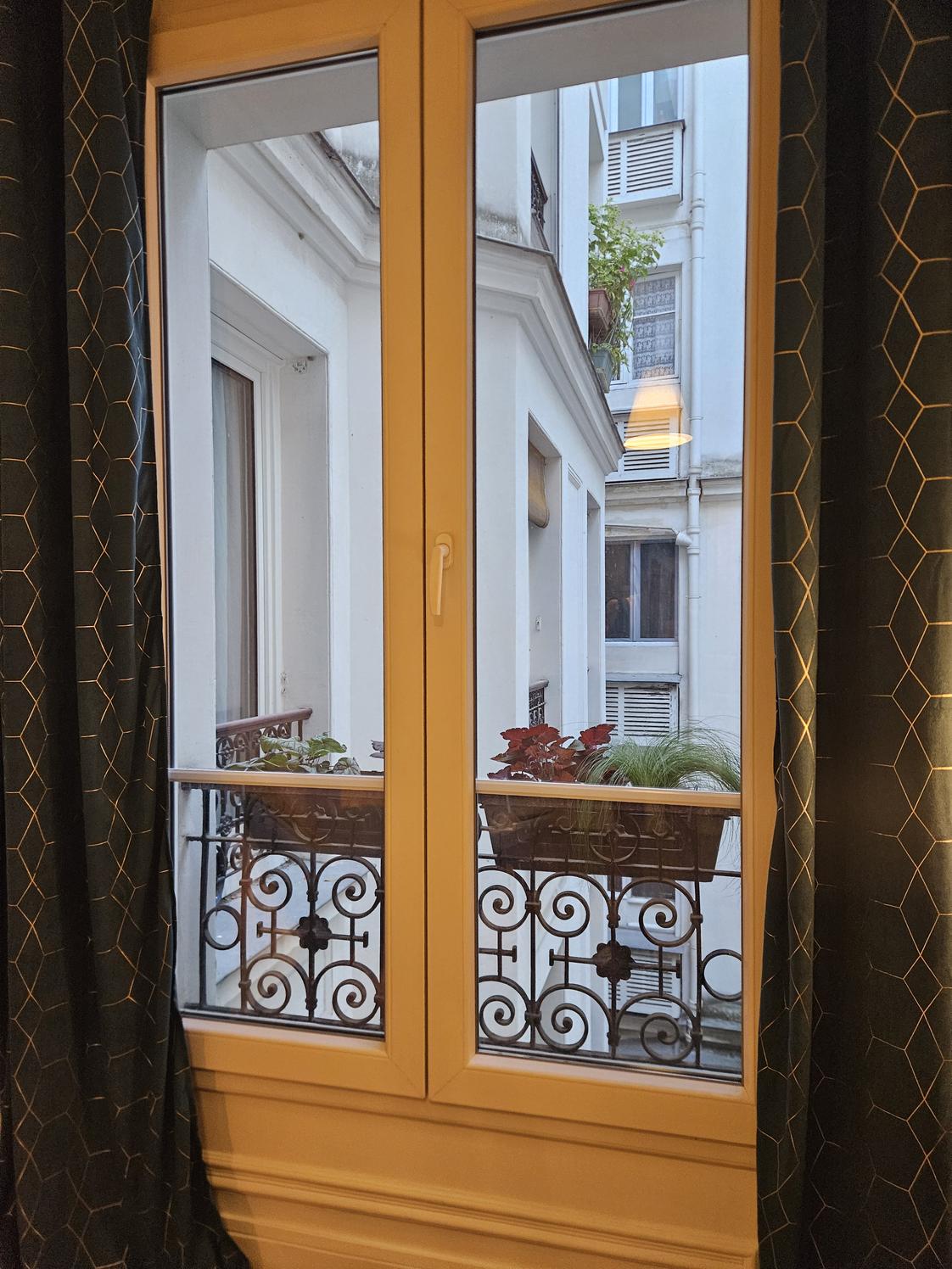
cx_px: 476
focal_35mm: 23
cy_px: 634
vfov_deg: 73.9
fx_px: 843
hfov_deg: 58.9
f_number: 1.8
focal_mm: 5.4
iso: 640
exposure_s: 1/100
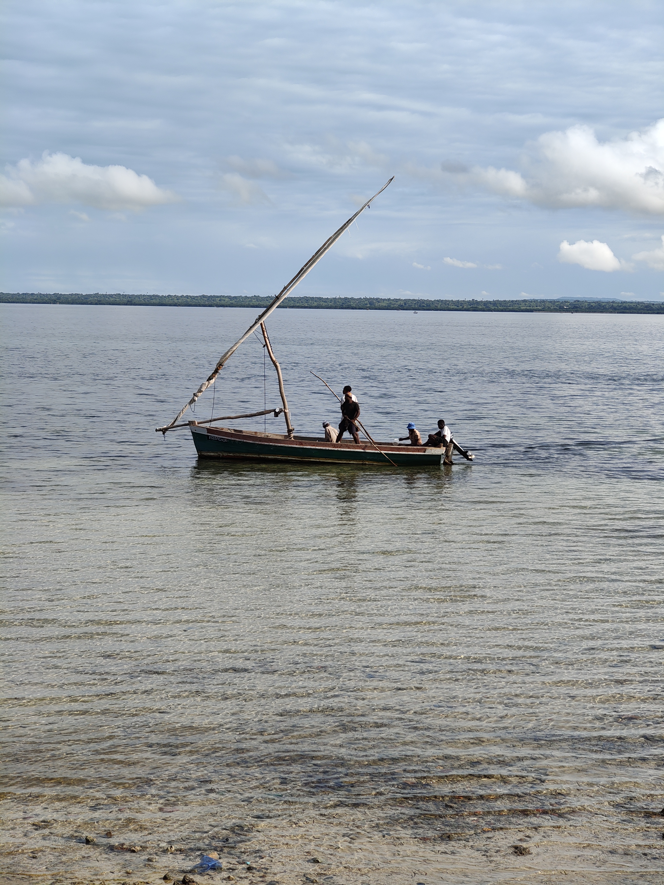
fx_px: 1790
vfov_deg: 27.8
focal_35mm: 70
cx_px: 332
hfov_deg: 21.0
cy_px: 442
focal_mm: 13.3
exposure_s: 1/936
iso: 71
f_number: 2.55
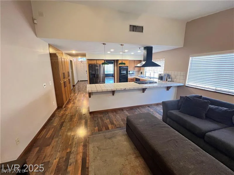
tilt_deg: -12.3
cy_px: 88
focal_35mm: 13
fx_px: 88
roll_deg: +0.6
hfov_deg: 106.2
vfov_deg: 89.9
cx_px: 117
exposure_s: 1/60
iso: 320
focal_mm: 1.57
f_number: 1.8
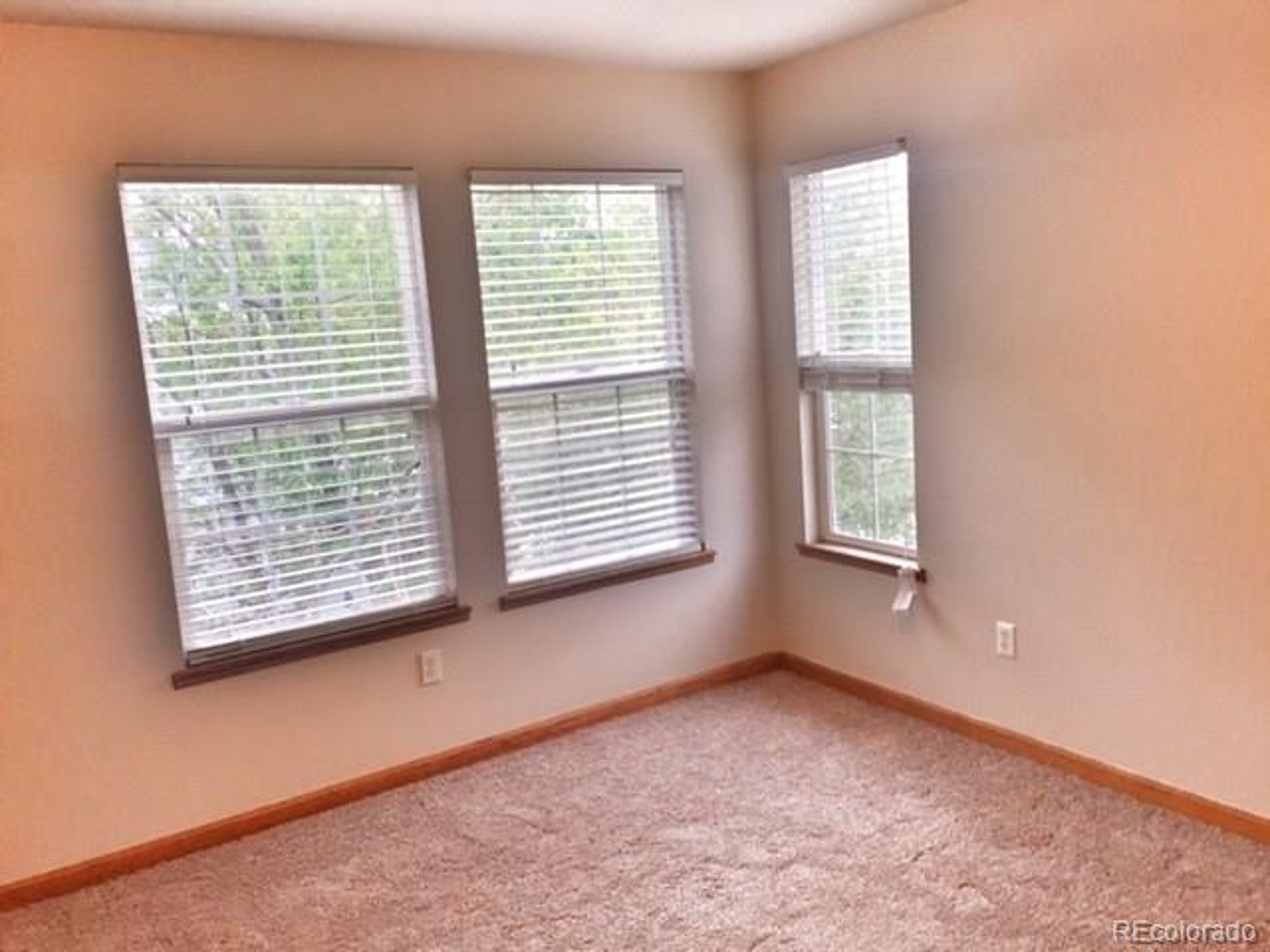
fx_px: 1064
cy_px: 476
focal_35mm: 29
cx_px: 635
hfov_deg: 61.7
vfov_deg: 48.2
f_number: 2.2
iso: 40
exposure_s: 1/60
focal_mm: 4.15
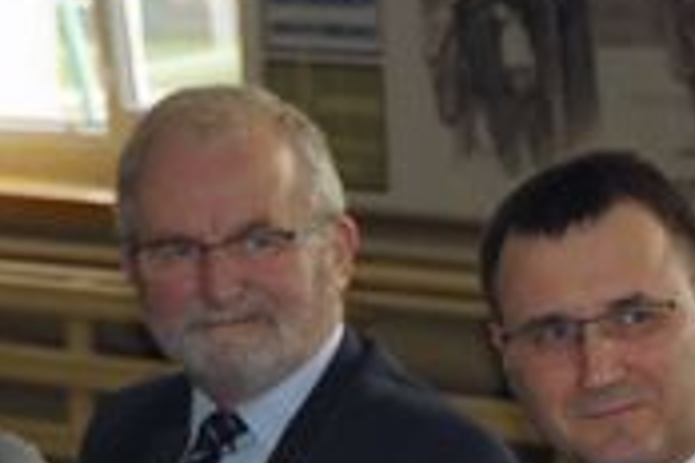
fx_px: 4391
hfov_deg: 8.6
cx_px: 1306
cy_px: 940
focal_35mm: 227
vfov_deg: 5.9
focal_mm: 31
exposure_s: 1/60
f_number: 4
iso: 200
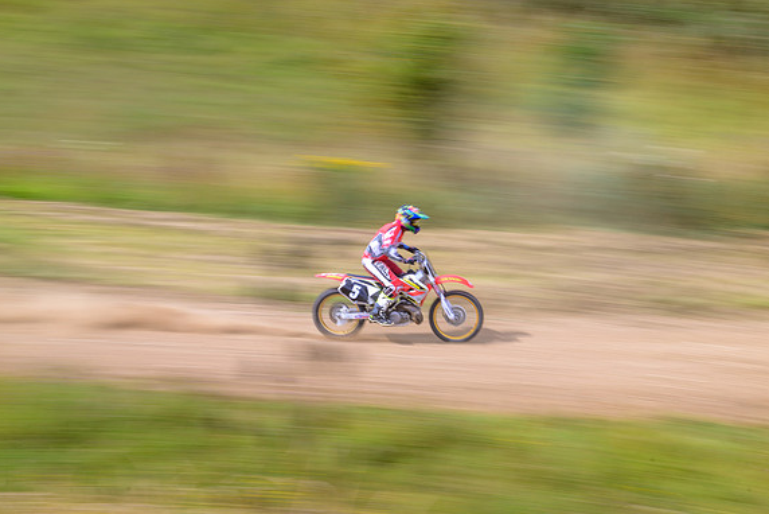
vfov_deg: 19.2
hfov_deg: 28.4
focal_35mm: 71
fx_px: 1517
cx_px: 383
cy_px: 258
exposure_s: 1/30
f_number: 13
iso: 50
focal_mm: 70
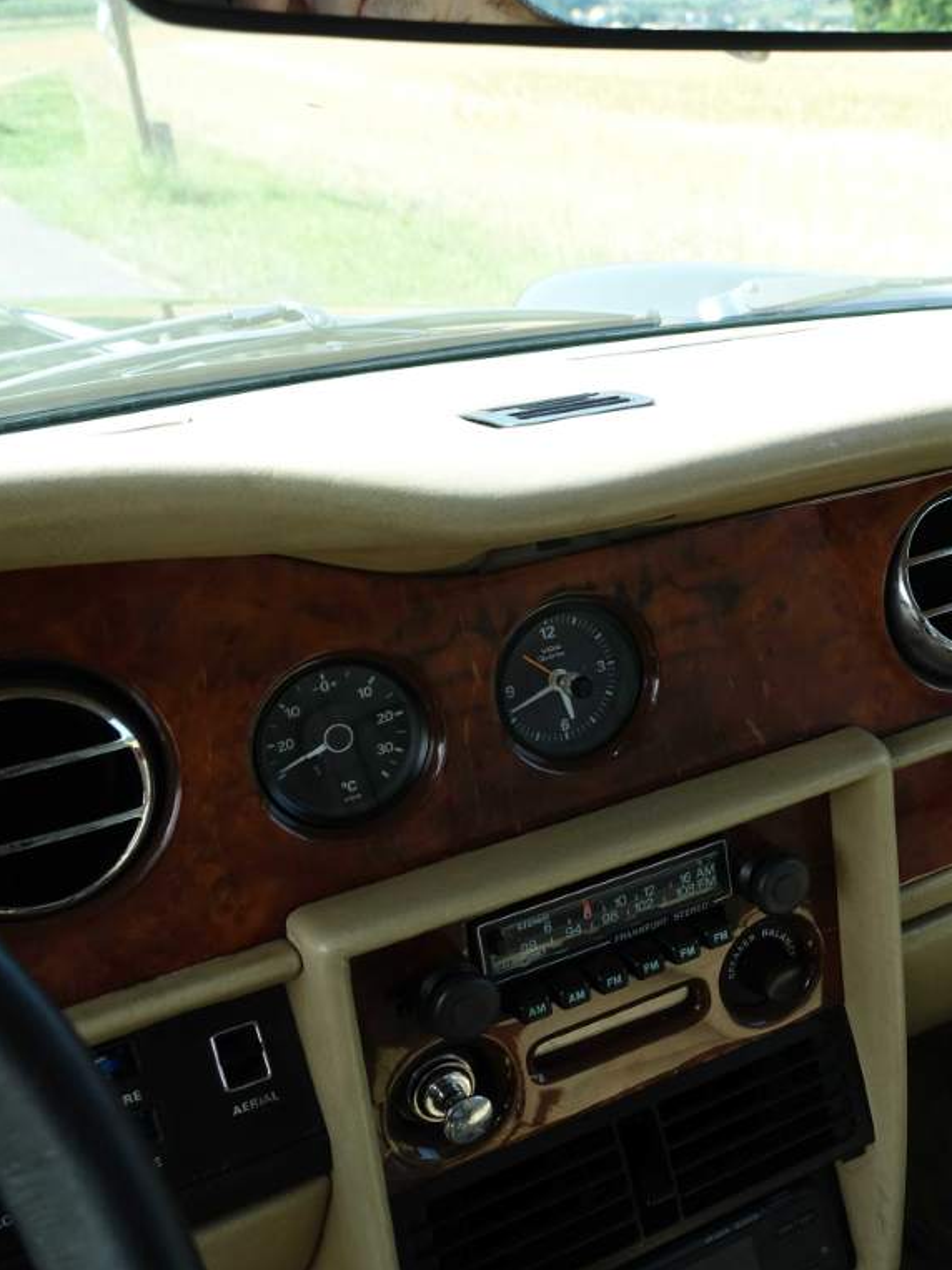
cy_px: 634
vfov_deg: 42.1
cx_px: 925
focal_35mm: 45
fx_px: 1651
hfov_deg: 30.2
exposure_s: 1/160
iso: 125
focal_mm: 11.45
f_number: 4
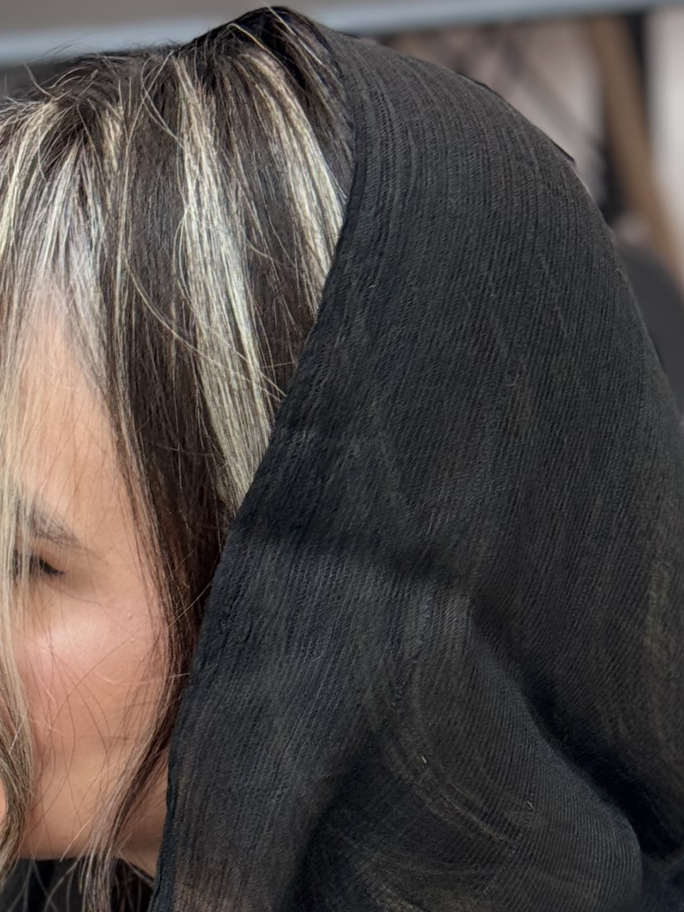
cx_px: 195
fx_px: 3346
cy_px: 1186
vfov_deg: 14.8
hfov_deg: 11.7
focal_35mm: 127
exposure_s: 1/50
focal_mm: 6.76
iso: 80
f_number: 1.78
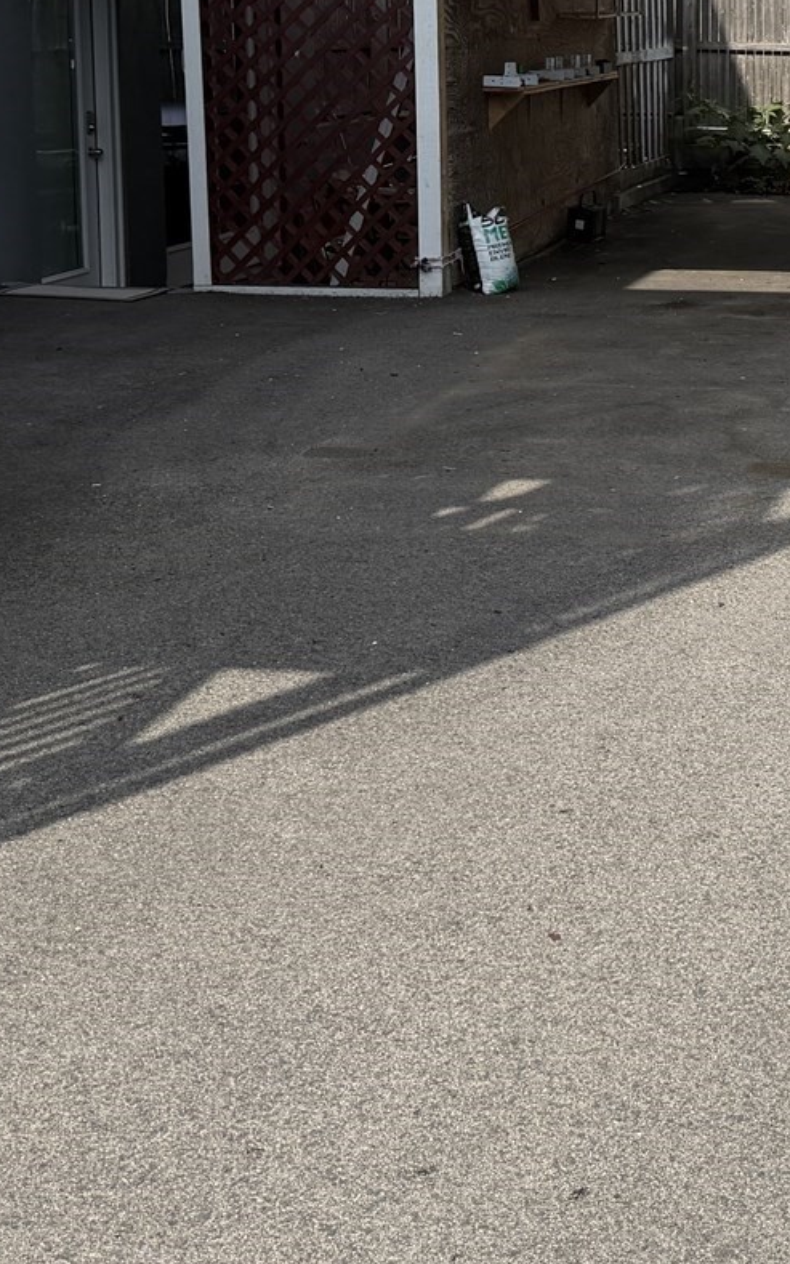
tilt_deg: -2.5
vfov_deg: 30.1
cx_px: 877
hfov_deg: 18.9
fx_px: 2274
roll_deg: +0.0
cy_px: 187
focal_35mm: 66
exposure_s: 1/4975
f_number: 1.78
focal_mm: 6.76
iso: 80
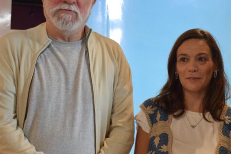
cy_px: 112
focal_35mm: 93
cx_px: 195
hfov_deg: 21.5
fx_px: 597
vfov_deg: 14.6
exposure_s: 1/60
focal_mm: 29
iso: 2500
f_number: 4.2
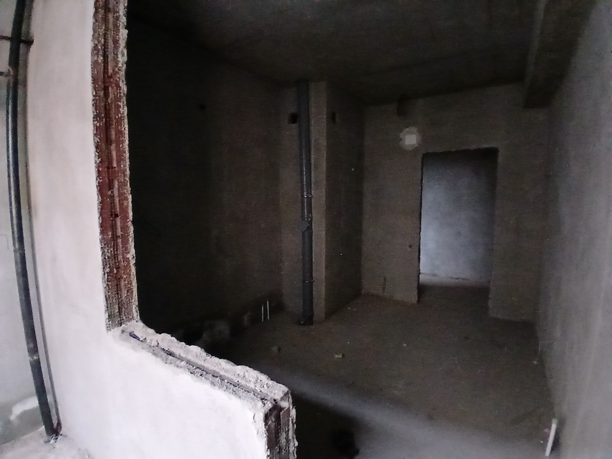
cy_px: 230
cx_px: 306
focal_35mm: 17
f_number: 2.2
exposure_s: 1/14.3
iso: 1250
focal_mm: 1.4
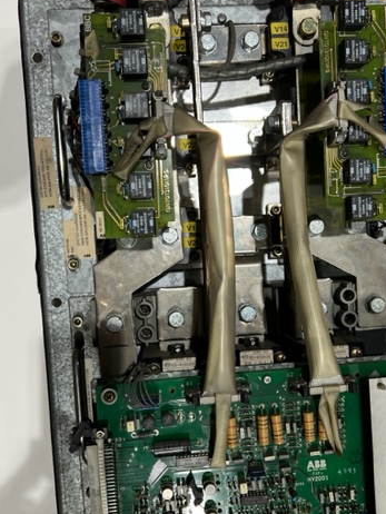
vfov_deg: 51.3
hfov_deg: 39.6
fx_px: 535
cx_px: 212
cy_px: 277
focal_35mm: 36
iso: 64
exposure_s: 1/60
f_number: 1.5
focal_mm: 5.7
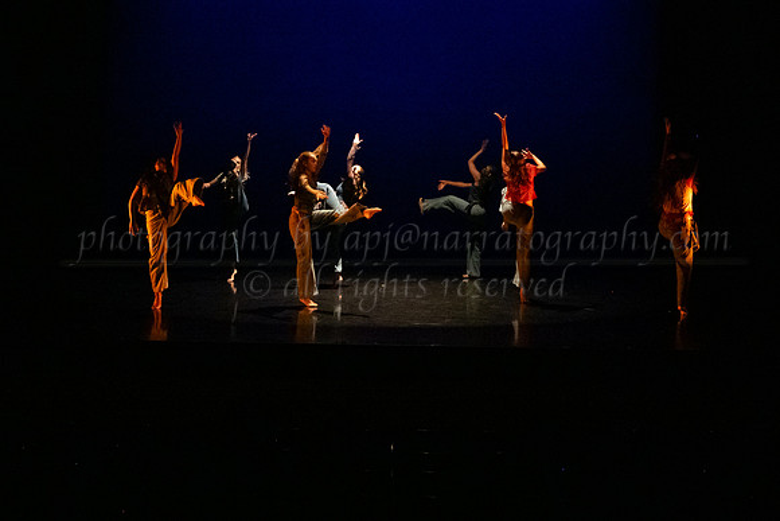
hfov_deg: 35.2
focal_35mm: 57
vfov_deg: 23.8
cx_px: 416
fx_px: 1230
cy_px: 163
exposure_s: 1/250
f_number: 2.8
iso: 3200
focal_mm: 37
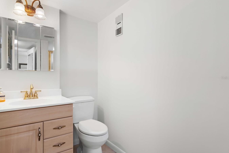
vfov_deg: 64.6
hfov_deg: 86.5
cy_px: 78
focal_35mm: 19
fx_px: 121
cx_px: 100
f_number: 8
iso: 400
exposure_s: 1/3
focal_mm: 16
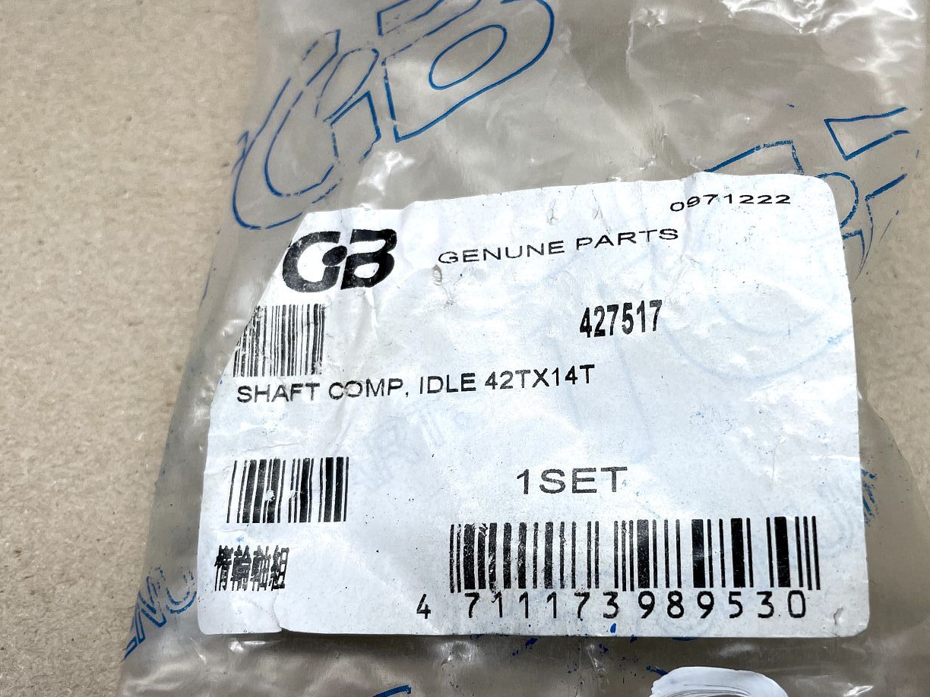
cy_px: 384
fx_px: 913
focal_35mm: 34
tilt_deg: -67.0
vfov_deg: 41.7
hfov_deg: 53.4
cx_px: 581
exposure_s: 1/173
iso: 32
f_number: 1.6
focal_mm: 4.2
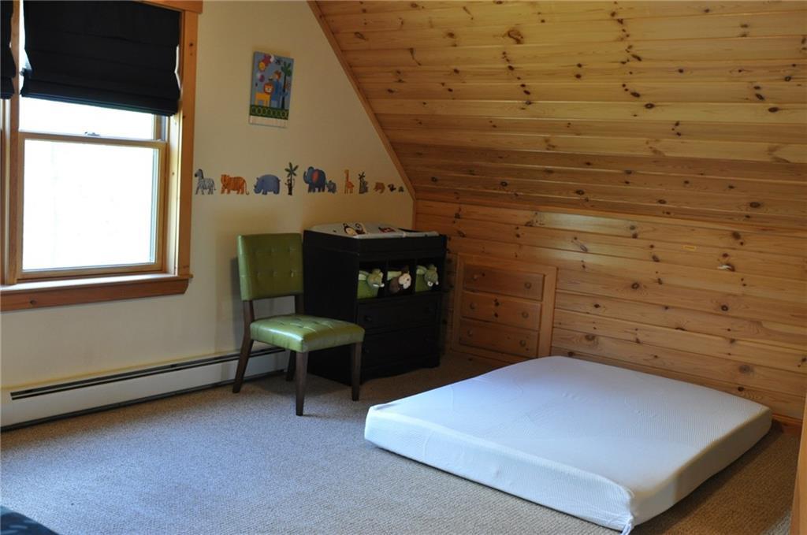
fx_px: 839
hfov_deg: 51.4
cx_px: 404
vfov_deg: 35.4
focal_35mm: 38
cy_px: 268
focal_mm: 25
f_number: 3.5
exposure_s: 1/50
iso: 800
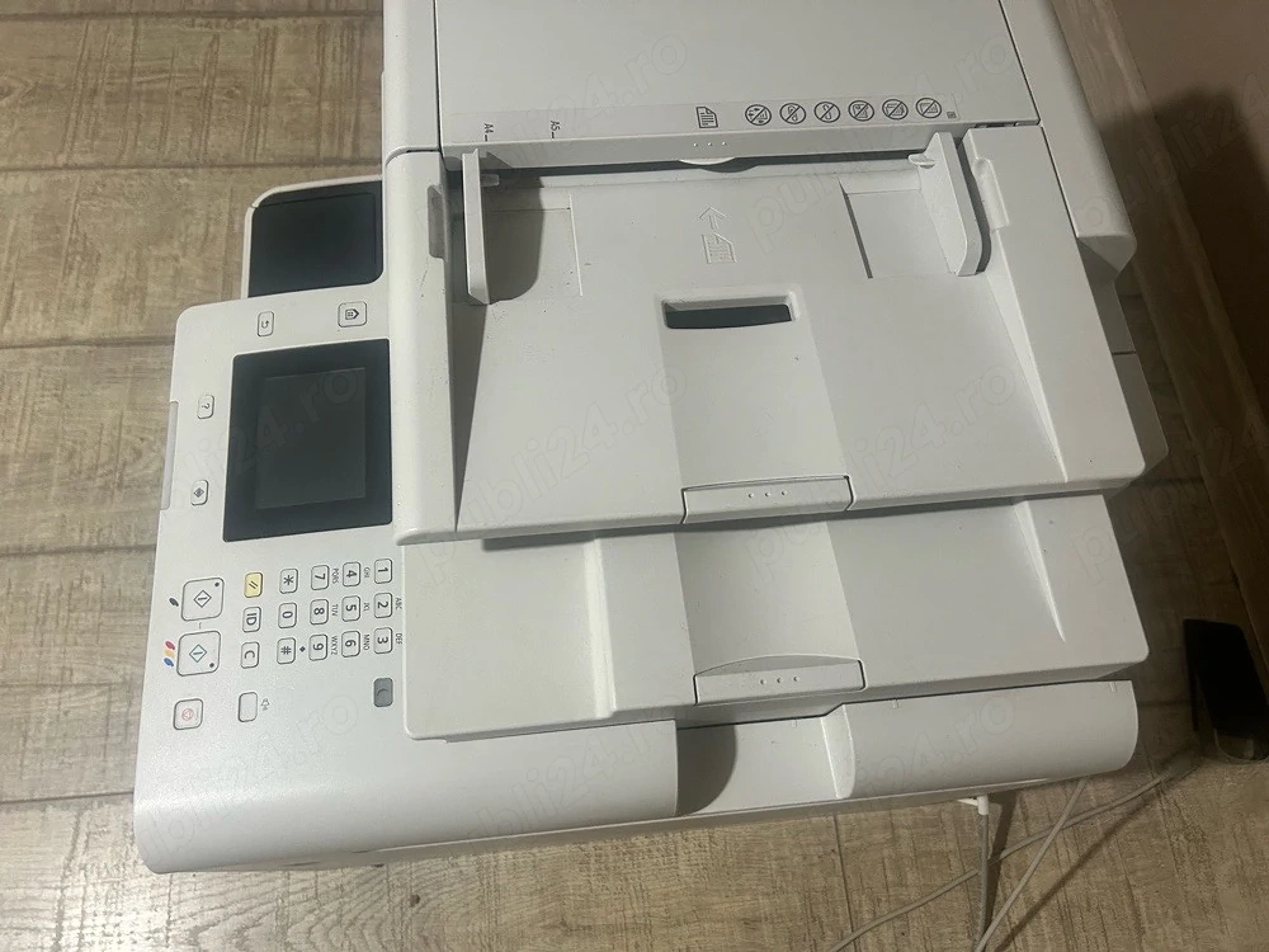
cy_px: 476
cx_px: 634
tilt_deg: -66.4
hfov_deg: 67.3
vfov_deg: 53.1
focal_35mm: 26
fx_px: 953
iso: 200
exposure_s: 1/60
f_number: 1.5
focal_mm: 5.7
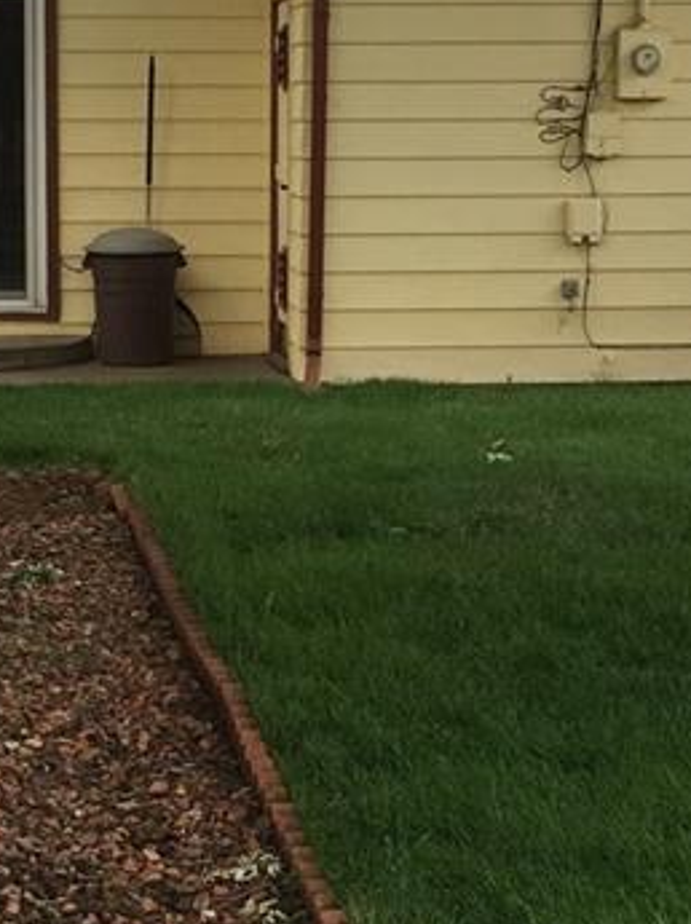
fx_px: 2693
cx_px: 265
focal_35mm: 101
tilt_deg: -7.2
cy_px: 506
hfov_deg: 14.6
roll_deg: -0.6
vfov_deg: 19.5
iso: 32
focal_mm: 4.15
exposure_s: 1/542
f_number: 2.2
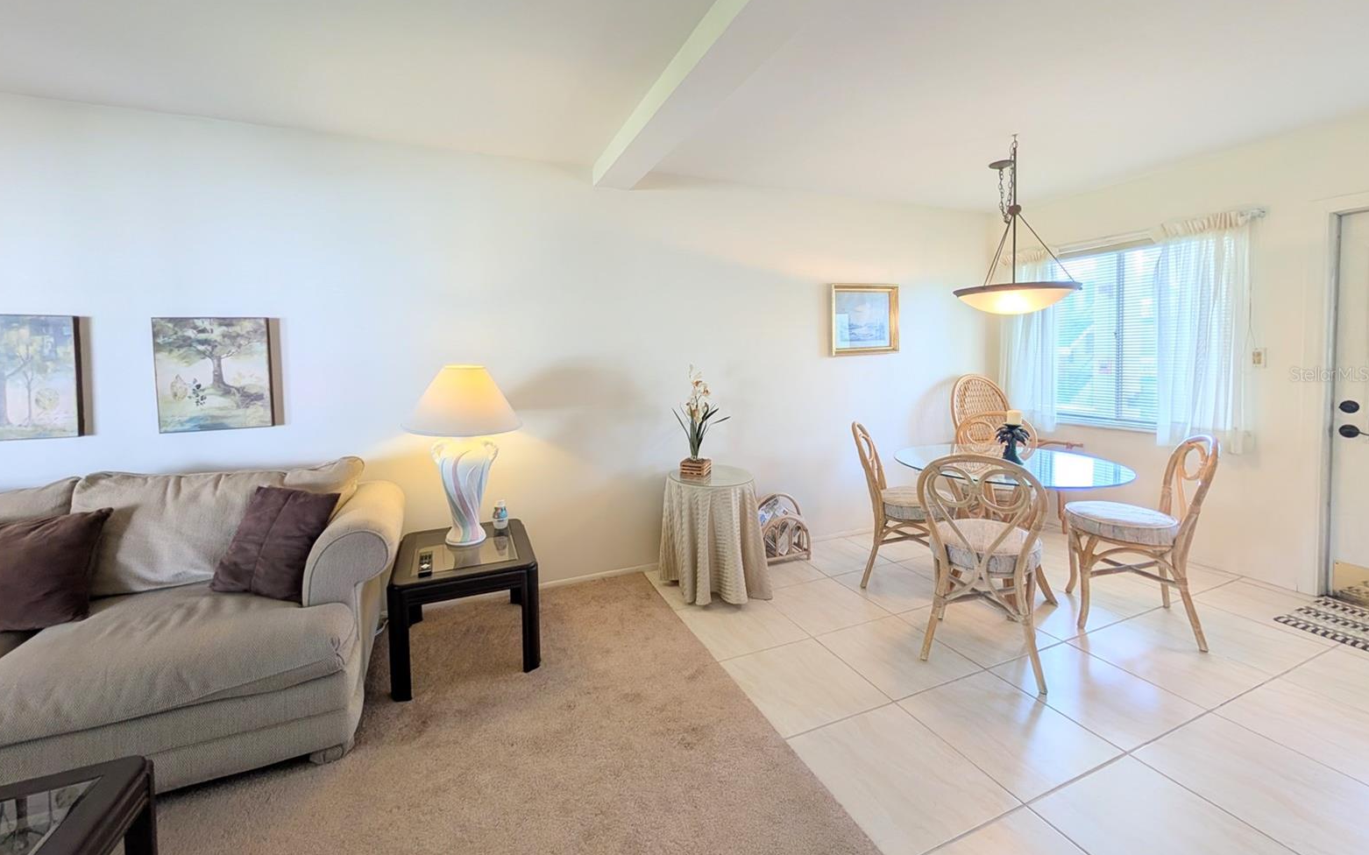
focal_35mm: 13
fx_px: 485
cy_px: 374
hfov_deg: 109.4
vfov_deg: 82.4
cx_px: 674
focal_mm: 2.02
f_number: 1.7
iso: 62
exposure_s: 1/120
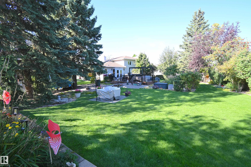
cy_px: 84
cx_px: 126
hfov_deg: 100.4
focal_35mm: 15
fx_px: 105
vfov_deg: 77.3
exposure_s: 1/250
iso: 250
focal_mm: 10
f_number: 4.5
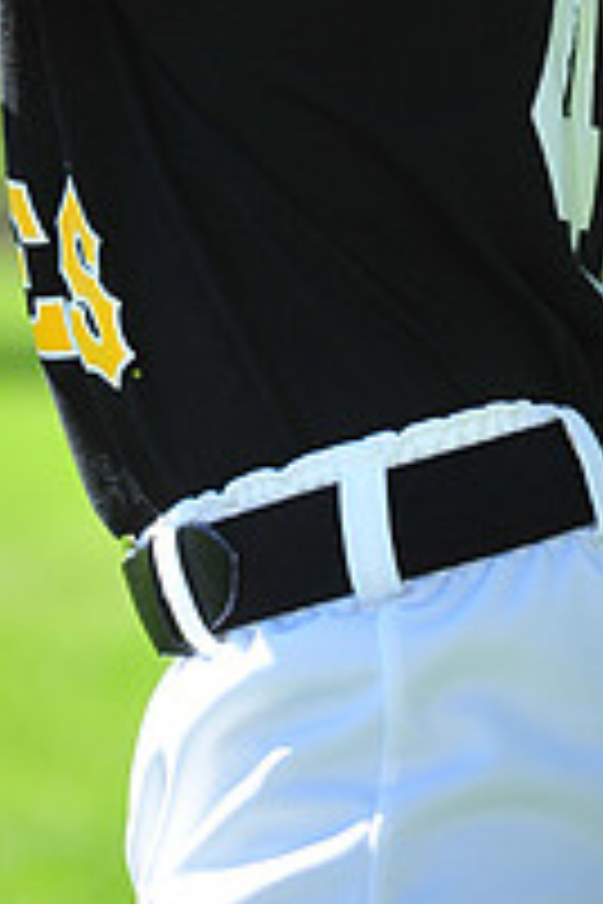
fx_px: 8115
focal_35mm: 323
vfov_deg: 6.3
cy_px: -333
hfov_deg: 4.3
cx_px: 122
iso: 200
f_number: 5
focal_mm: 112
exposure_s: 1/640
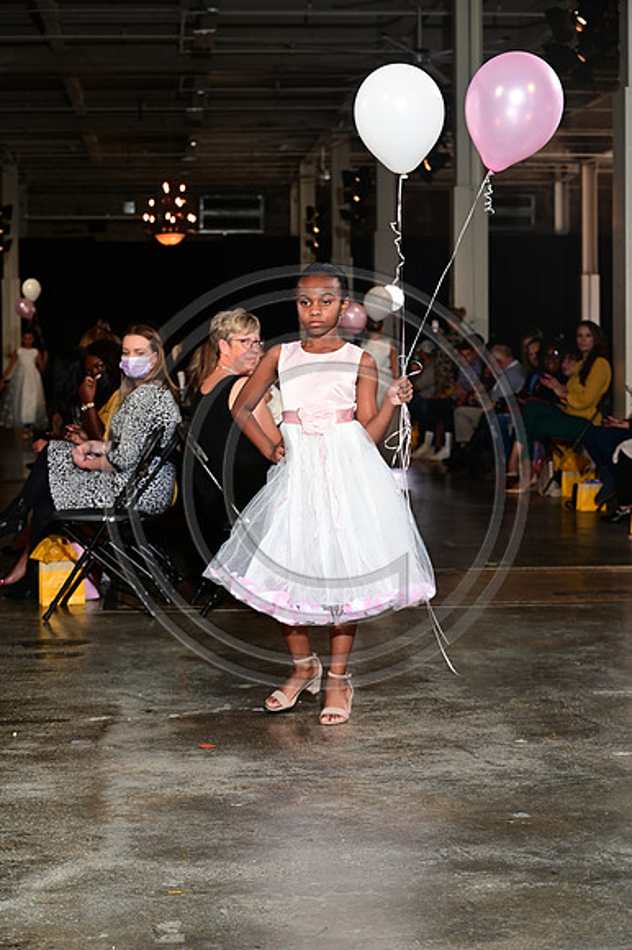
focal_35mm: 70
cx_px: 316
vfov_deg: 28.9
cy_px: 475
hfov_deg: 19.4
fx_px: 1845
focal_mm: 70
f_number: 6.3
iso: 1000
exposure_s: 1/125
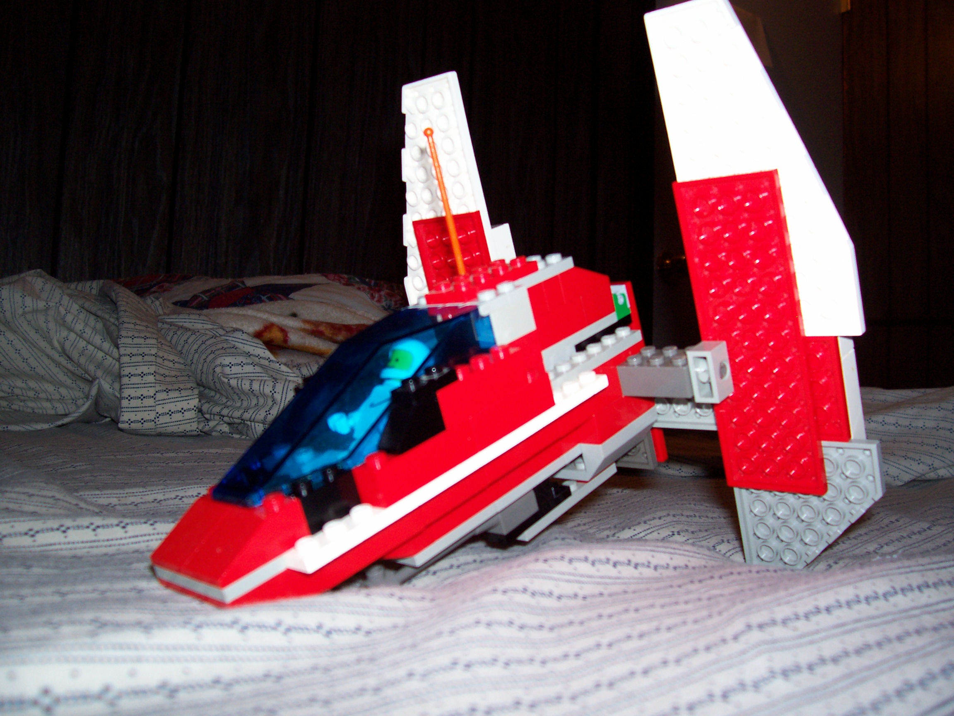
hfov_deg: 54.0
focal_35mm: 34
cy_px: 358
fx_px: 937
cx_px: 477
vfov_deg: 41.8
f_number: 2.7
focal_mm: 5.6
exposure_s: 1/64
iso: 80
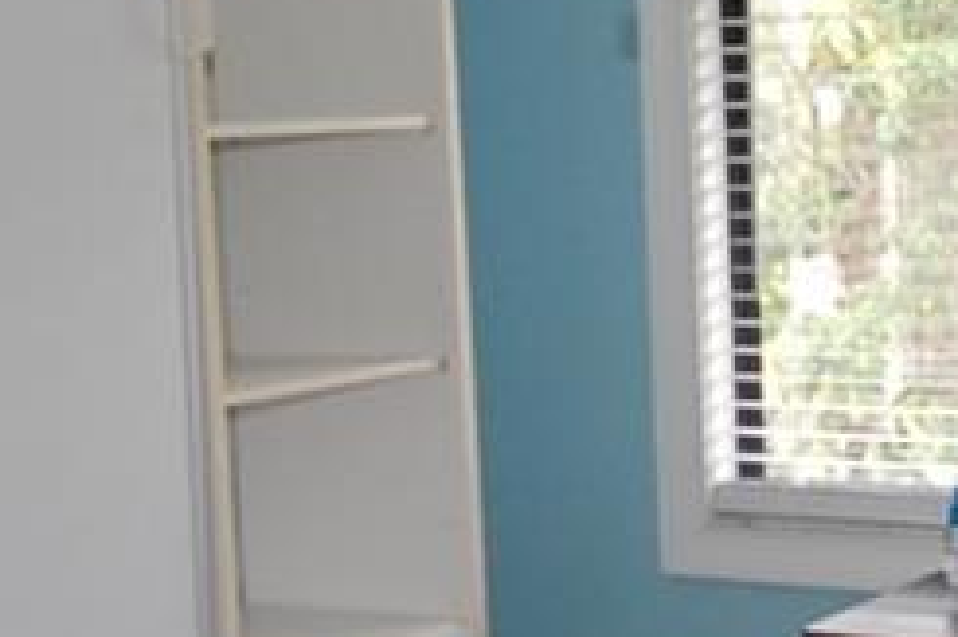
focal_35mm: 98
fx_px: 2606
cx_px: 313
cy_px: 268
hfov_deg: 20.7
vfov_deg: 13.9
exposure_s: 1/60
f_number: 4
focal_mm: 10
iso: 400
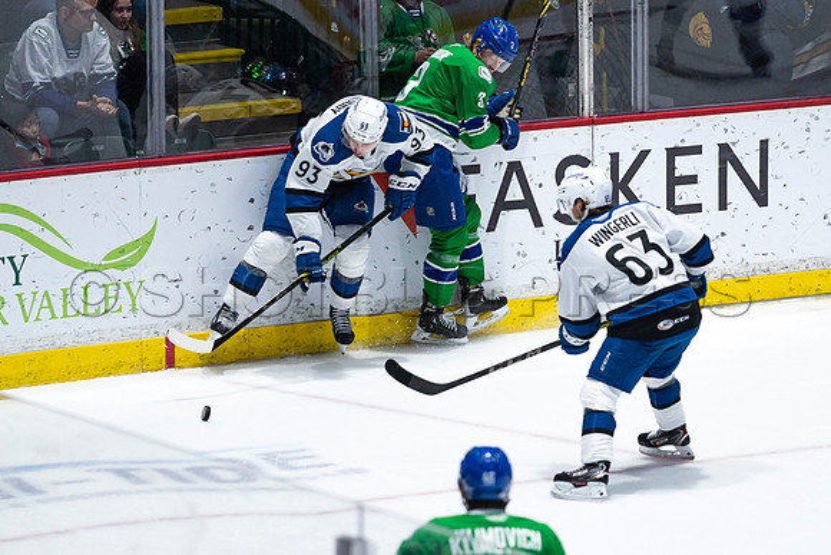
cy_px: 107
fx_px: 8654
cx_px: 569
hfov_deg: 5.5
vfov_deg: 3.7
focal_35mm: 375
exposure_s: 1/1250
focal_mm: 200
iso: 1250
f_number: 2.8
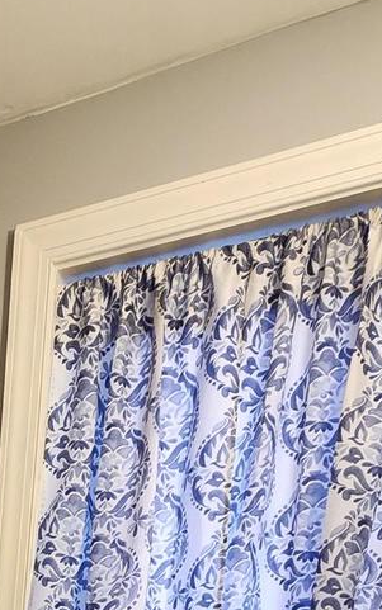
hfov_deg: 25.2
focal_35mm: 44
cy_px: 914
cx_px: -117
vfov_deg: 28.7
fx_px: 732
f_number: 2.2
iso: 400
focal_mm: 2.2
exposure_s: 1/30
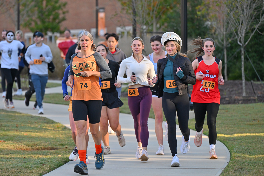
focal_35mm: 195
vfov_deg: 7.0
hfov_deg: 10.5
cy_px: 88
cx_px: 132
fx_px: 1430
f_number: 4.5
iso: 500
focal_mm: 195
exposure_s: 1/1000
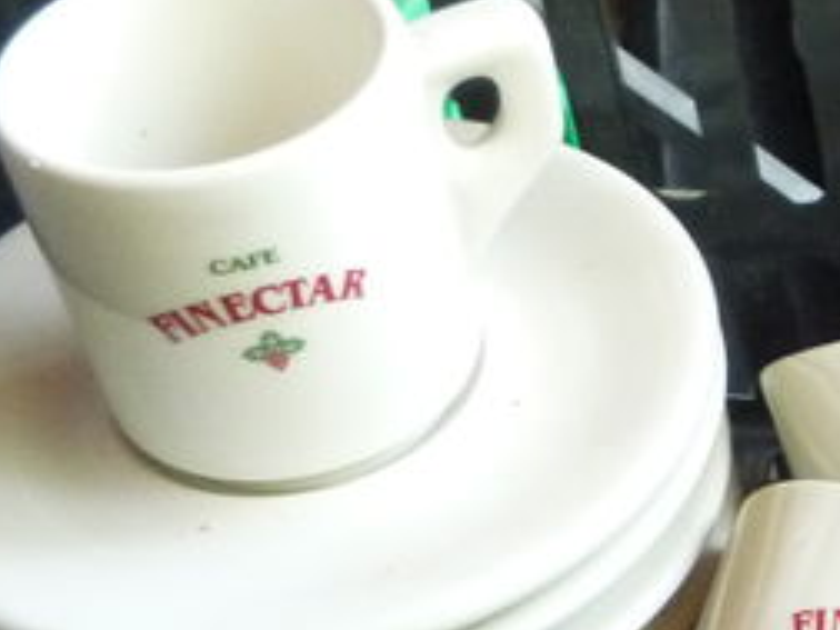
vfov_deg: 12.3
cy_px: 683
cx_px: 1520
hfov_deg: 14.5
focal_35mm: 119
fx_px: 2888
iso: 320
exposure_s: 1/30
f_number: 3.3
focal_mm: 5.2
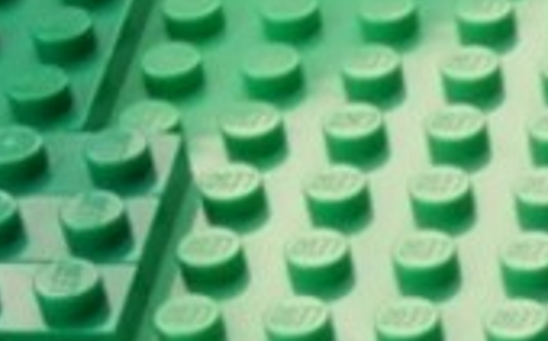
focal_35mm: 208
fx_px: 3104
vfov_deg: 6.0
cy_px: 918
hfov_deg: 9.4
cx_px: 1131
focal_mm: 6.61
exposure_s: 1/80
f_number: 3.9
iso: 80
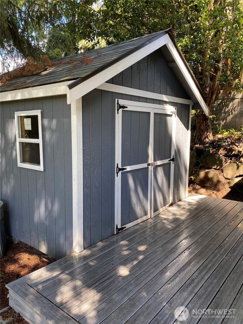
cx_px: 122
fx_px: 243
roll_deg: -1.3
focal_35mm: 26
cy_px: 162
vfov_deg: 67.3
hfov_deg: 53.1
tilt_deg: -7.5
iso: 50
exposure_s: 1/121
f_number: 1.8
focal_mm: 4.25
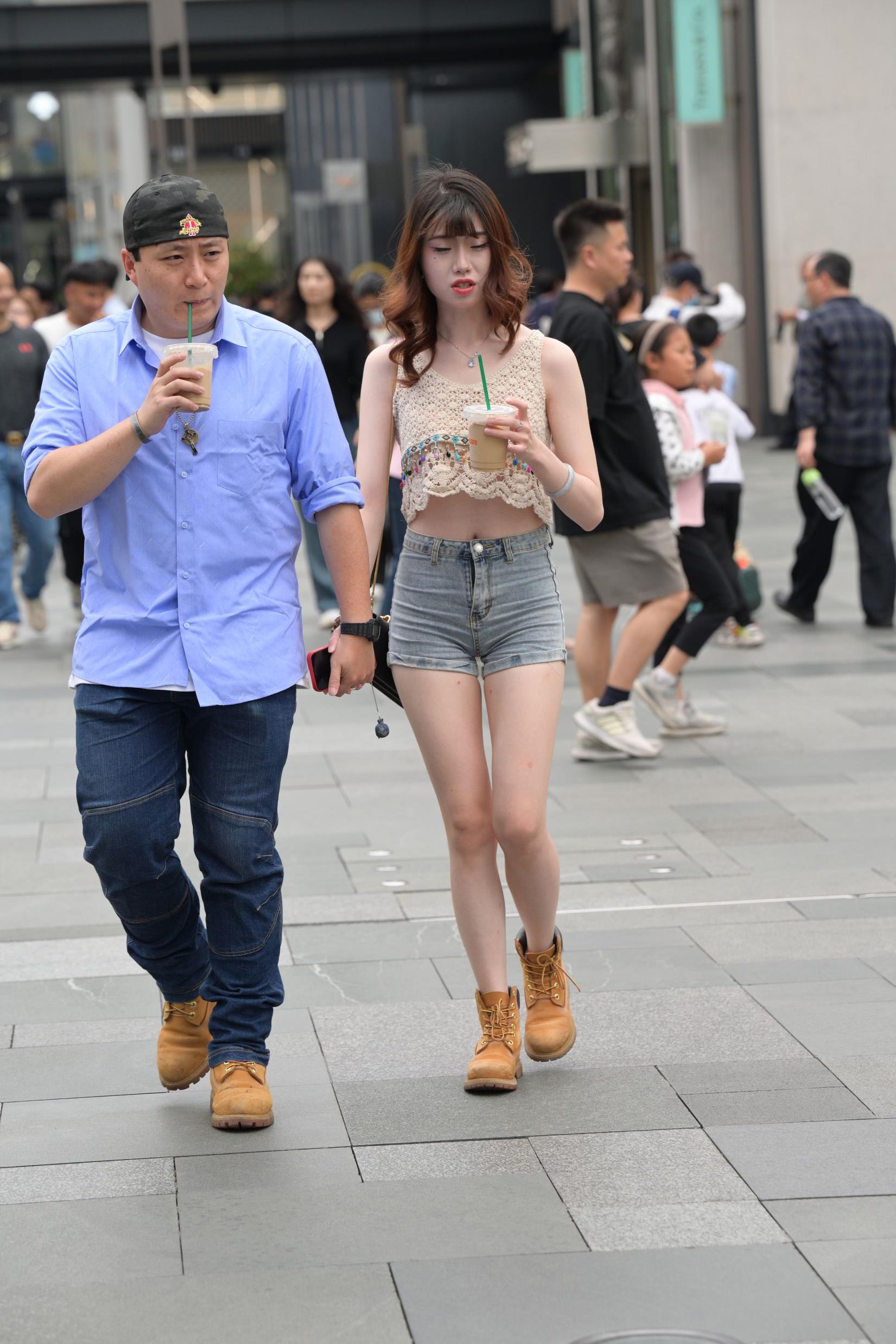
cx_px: 448
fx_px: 4106
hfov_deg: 12.5
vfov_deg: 18.6
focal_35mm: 110
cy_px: 672
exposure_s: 1/640
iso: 500
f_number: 5
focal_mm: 110
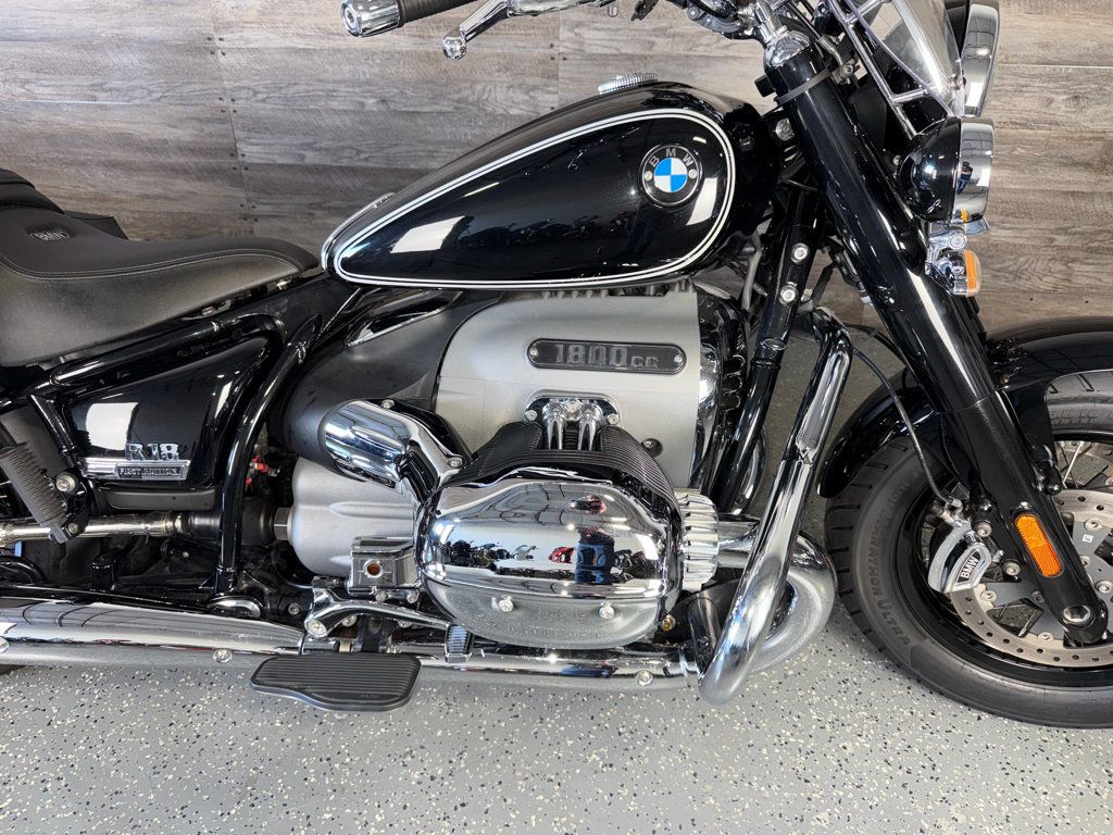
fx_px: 772
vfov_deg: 56.8
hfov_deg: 71.6
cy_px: 418
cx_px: 556
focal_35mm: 24
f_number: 1.78
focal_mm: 6.76
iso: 50
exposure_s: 1/30
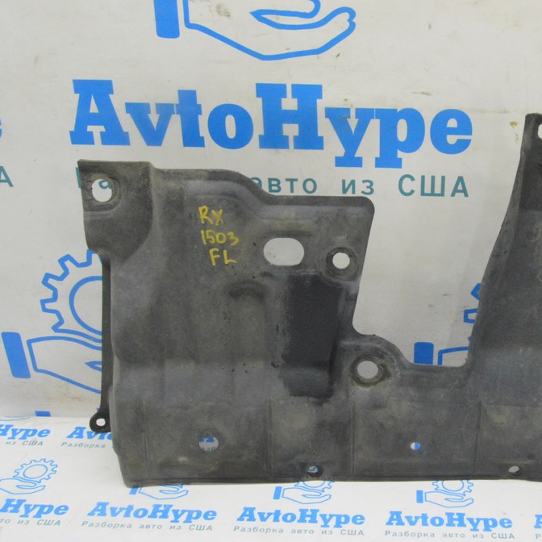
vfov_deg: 37.8
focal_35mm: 45
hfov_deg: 36.9
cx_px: 410
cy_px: 271
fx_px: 791
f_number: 20
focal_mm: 23
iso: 6400
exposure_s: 1/15
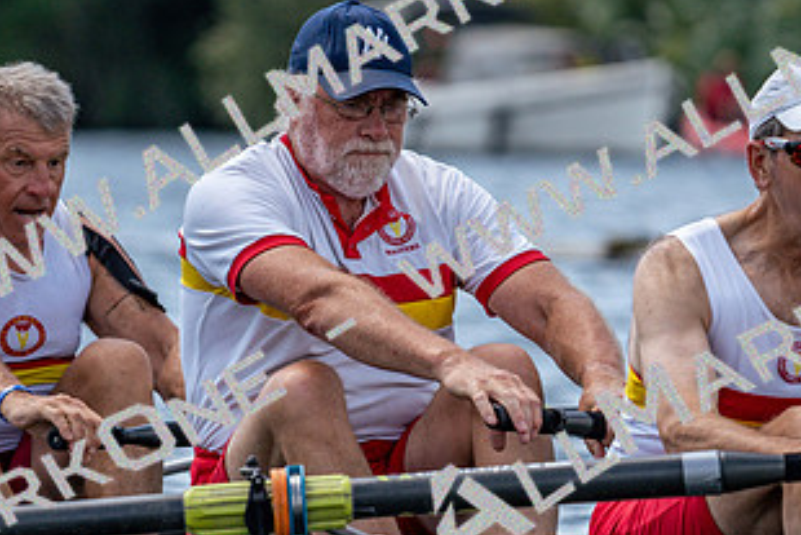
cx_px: 209
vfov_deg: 2.2
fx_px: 13712
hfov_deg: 3.3
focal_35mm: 616
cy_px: 342
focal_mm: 329
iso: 400
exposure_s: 1/2000
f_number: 6.3
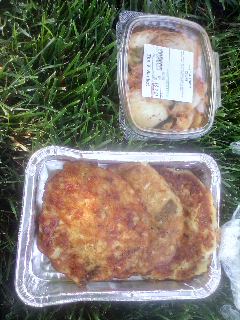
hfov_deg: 40.7
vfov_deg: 52.6
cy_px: 160
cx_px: 120
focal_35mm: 35
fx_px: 324
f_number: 2.8
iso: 59
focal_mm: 2.9
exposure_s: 1/100
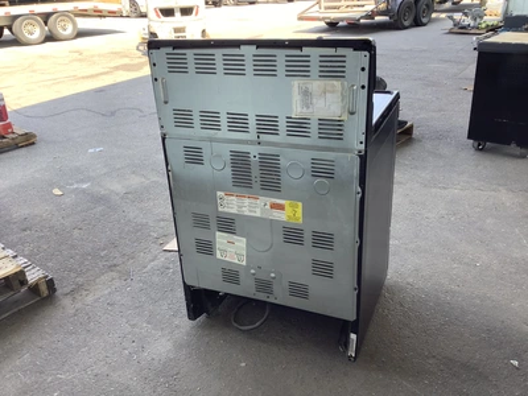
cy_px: 198
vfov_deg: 45.4
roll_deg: +2.2
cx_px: 264
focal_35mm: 31
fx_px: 473
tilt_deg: -24.7
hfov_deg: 58.4
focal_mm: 3.3
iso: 32
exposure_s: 1/100
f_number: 2.4
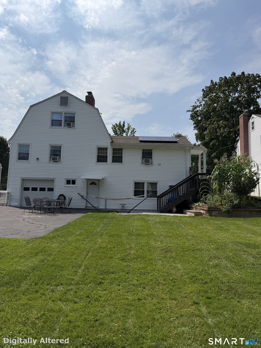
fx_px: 241
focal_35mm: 24
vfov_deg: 71.6
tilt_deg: +7.0
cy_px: 174
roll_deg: -1.7
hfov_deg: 56.8
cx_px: 130
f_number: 1.78
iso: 80
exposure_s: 1/11905
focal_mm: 6.76
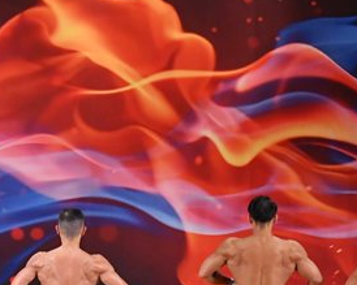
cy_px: 301
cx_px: 94
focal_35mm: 279
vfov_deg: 5.5
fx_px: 2947
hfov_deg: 6.9
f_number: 5.6
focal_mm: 70
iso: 3600
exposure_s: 1/400
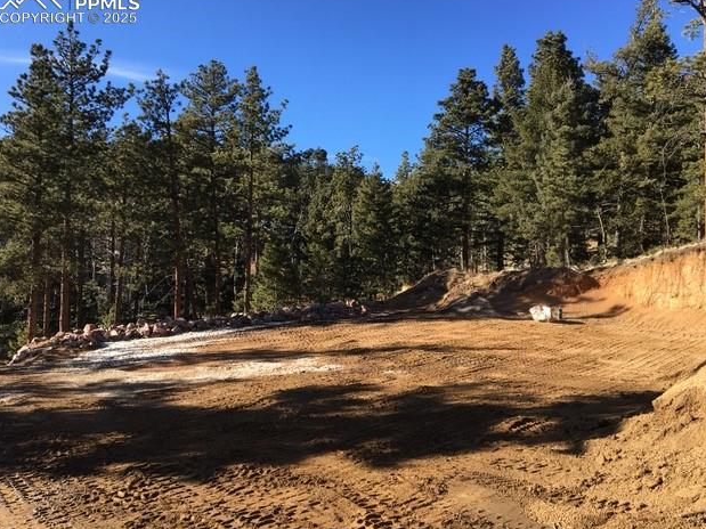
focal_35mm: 30
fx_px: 612
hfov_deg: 60.0
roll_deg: -1.0
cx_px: 362
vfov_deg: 46.8
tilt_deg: -1.3
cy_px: 258
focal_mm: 4.15
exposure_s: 1/686
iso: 25
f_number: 2.2
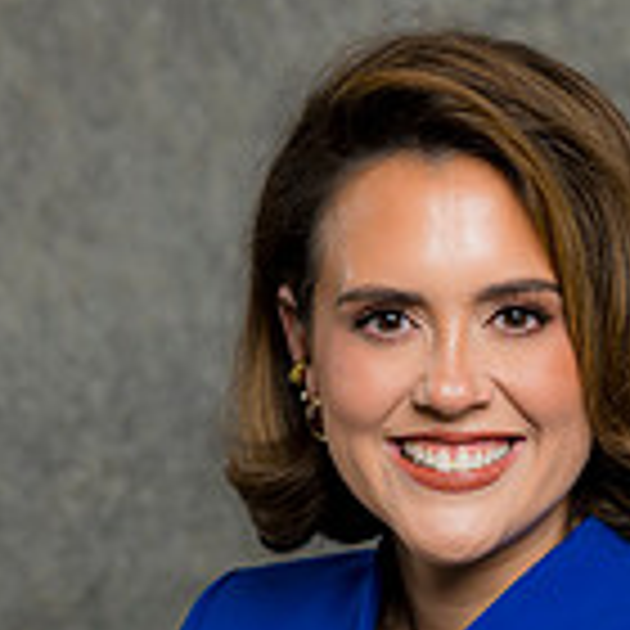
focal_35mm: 232
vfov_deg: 7.4
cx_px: 518
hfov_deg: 7.5
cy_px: 932
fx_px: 4777
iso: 125
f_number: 5
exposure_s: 1/200
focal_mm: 85
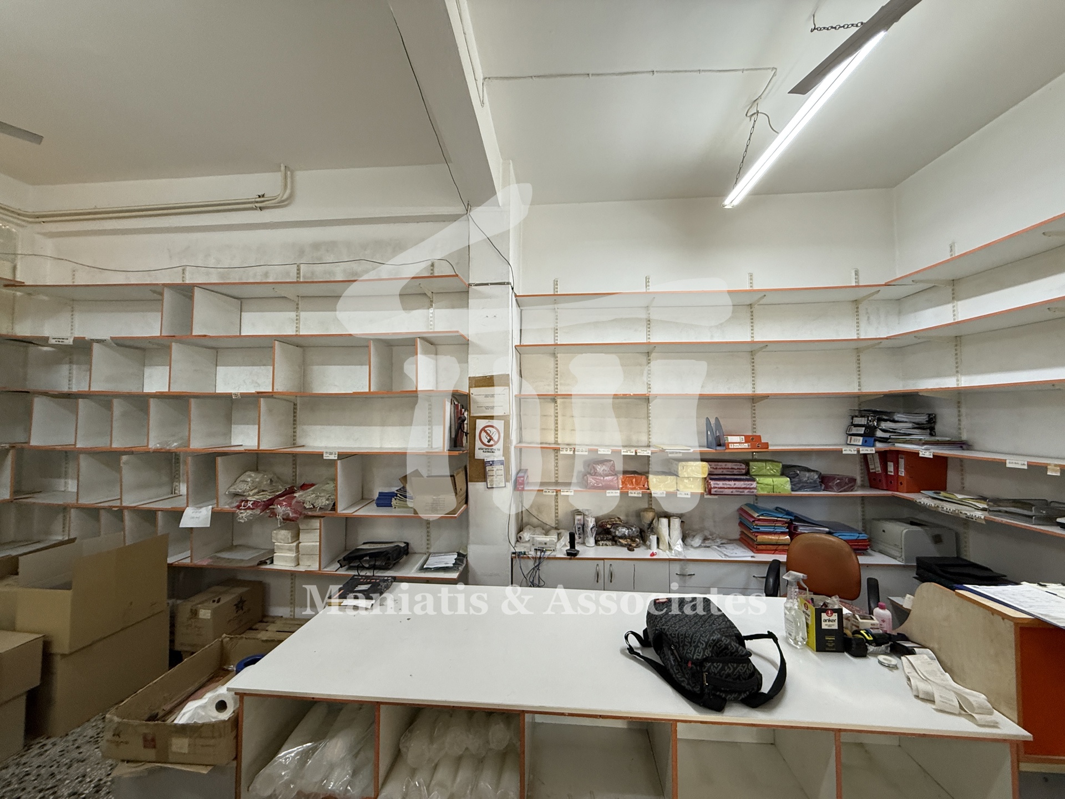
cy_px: 400
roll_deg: -0.4
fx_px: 431
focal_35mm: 14
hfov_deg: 102.1
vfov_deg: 85.7
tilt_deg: +1.9
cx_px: 532
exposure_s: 1/50
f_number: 2.2
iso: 200
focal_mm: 2.22
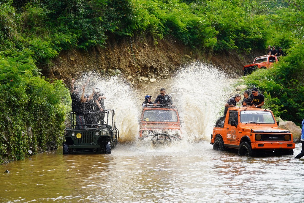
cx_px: 152
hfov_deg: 24.6
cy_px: 102
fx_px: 697
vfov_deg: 16.6
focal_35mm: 82
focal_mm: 55
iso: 100
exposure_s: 1/200
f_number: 5
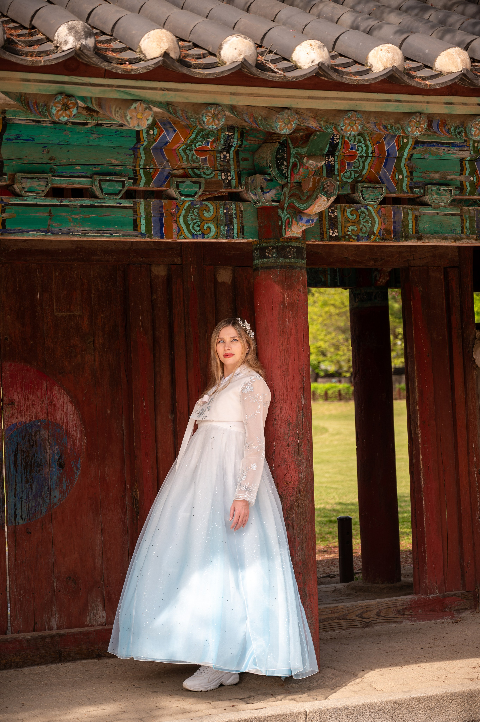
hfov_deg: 19.4
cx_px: 240
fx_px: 1402
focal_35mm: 70
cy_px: 361
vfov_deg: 28.9
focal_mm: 70
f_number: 4
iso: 100
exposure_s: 1/400
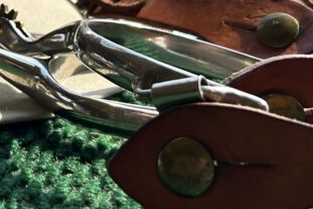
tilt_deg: -16.0
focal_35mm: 89
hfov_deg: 21.6
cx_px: -40
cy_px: 24
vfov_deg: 15.2
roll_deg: +3.0
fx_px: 773
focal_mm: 5.7
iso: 50
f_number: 1.5
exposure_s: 1/1326
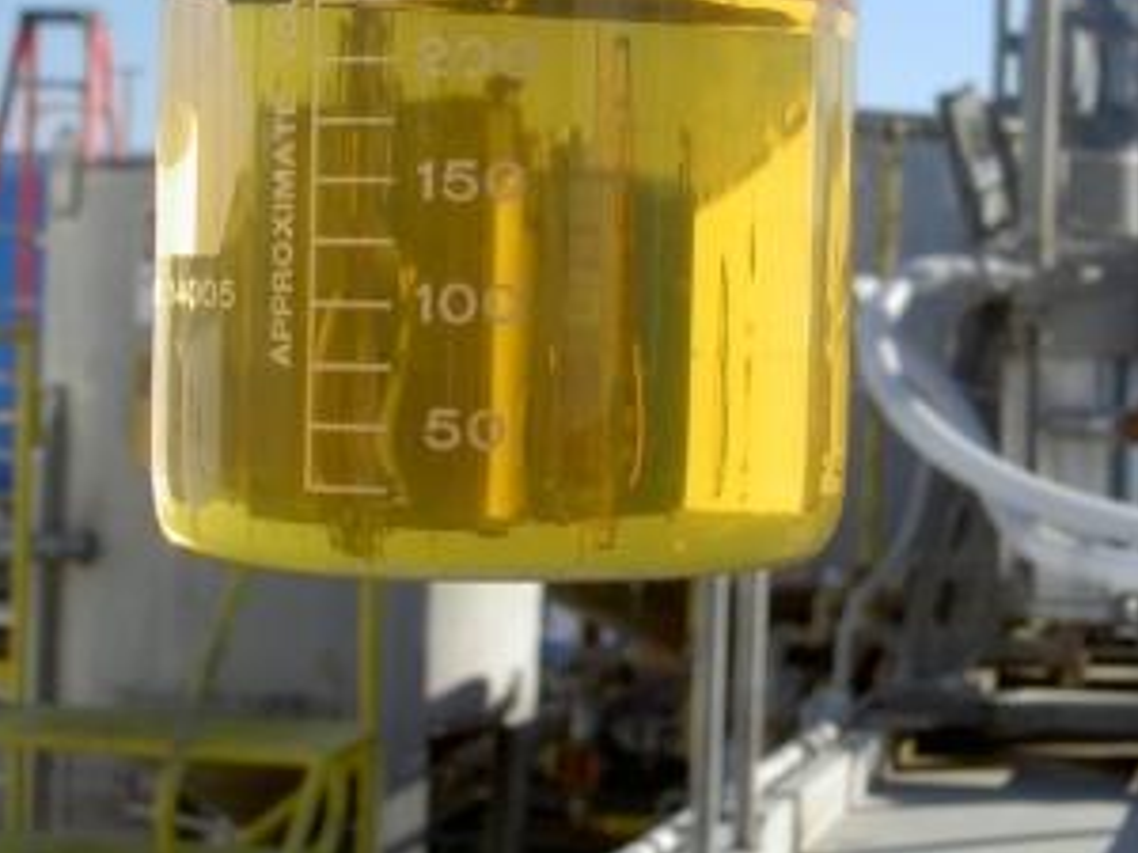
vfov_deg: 17.9
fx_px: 2696
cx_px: 721
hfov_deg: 23.8
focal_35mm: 82
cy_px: 284
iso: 100
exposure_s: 1/320
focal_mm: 11.3
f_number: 5.5
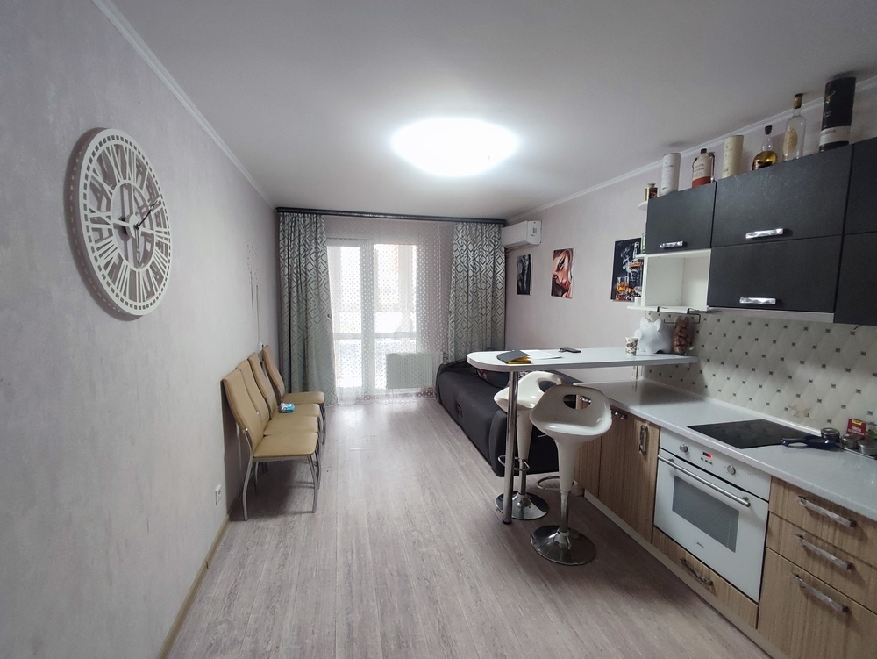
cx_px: 438
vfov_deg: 78.2
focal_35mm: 16
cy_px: 330
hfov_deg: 94.5
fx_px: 406
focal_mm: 1.65
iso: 234
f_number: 2.2
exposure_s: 1/50
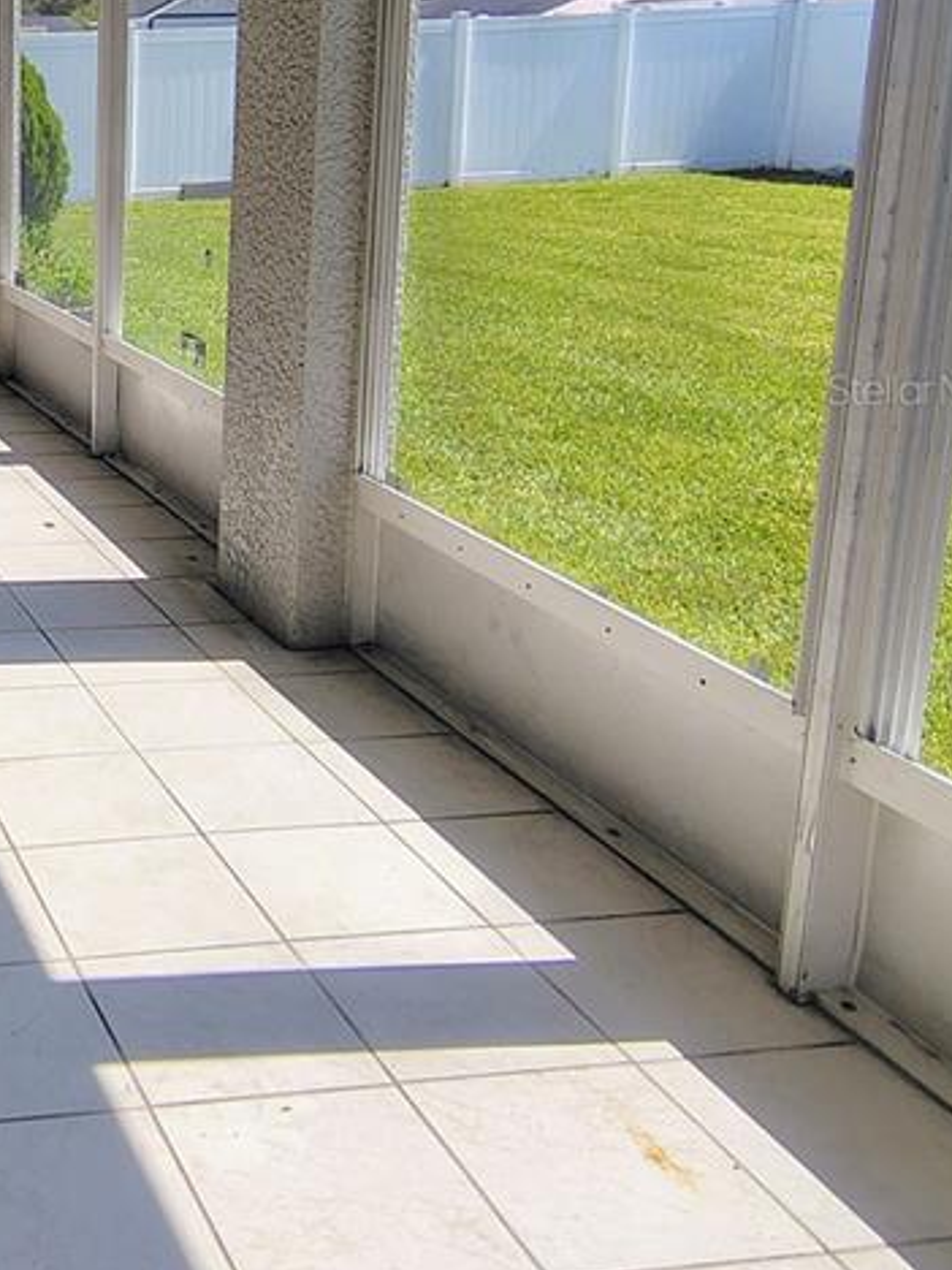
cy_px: 388
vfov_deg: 44.8
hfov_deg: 29.9
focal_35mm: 41
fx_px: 1503
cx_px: -201
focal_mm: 2.13
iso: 100
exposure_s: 1/508
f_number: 2.2
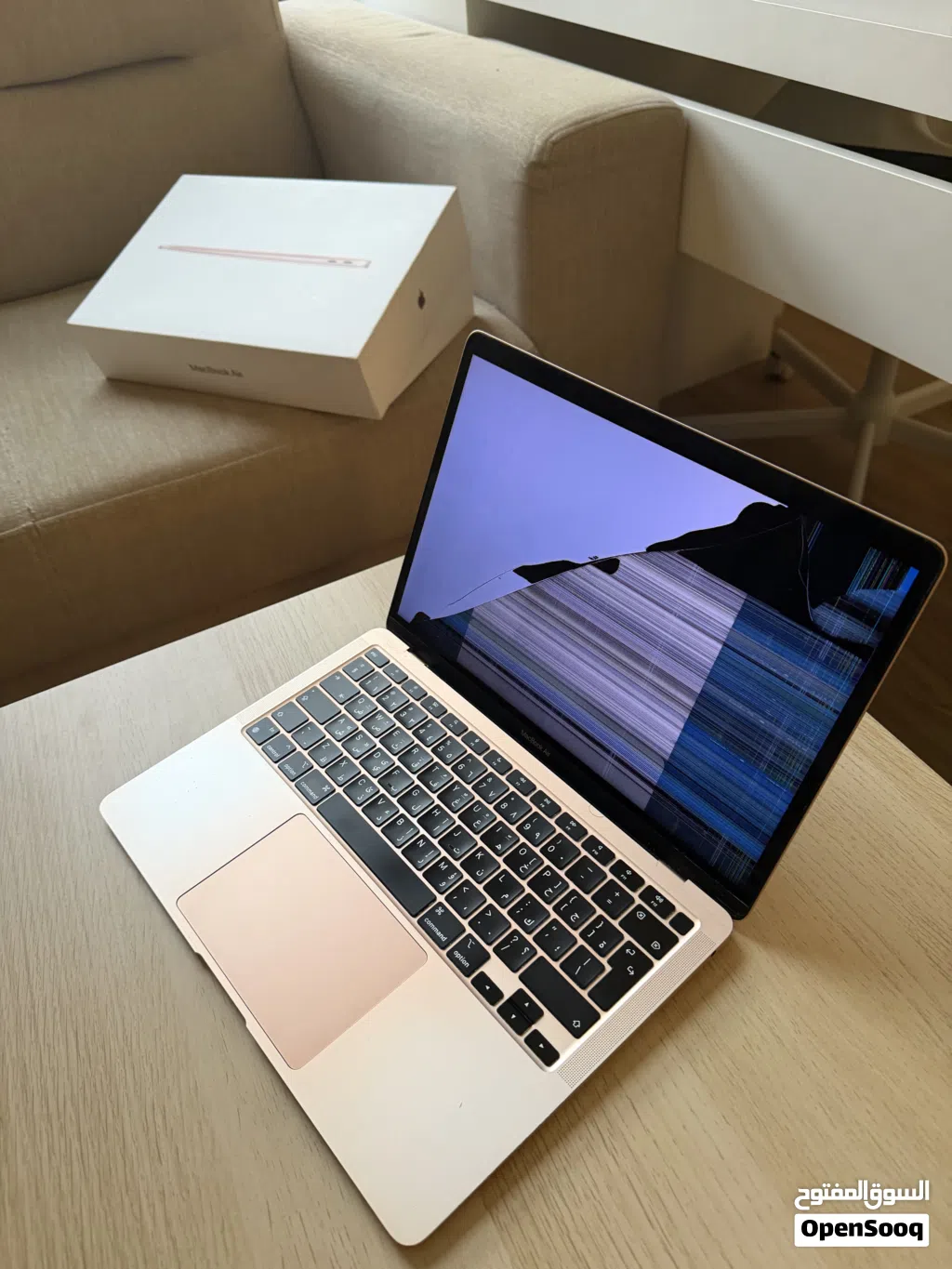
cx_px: 476
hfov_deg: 56.8
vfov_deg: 71.6
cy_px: 634
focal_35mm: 24
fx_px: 880
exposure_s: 1/60
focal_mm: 6.76
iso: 320
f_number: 1.78
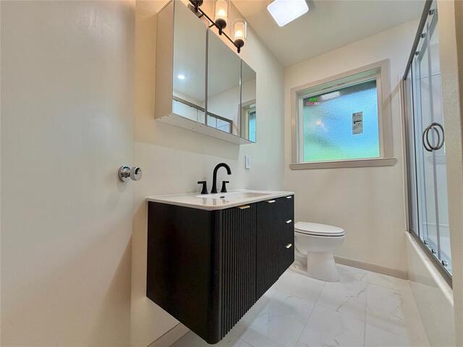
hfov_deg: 102.1
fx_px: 187
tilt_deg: +2.1
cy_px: 174
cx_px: 232
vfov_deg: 85.7
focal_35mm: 14
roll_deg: +0.7
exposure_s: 1/120
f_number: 2.2
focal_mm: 2.22
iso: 160
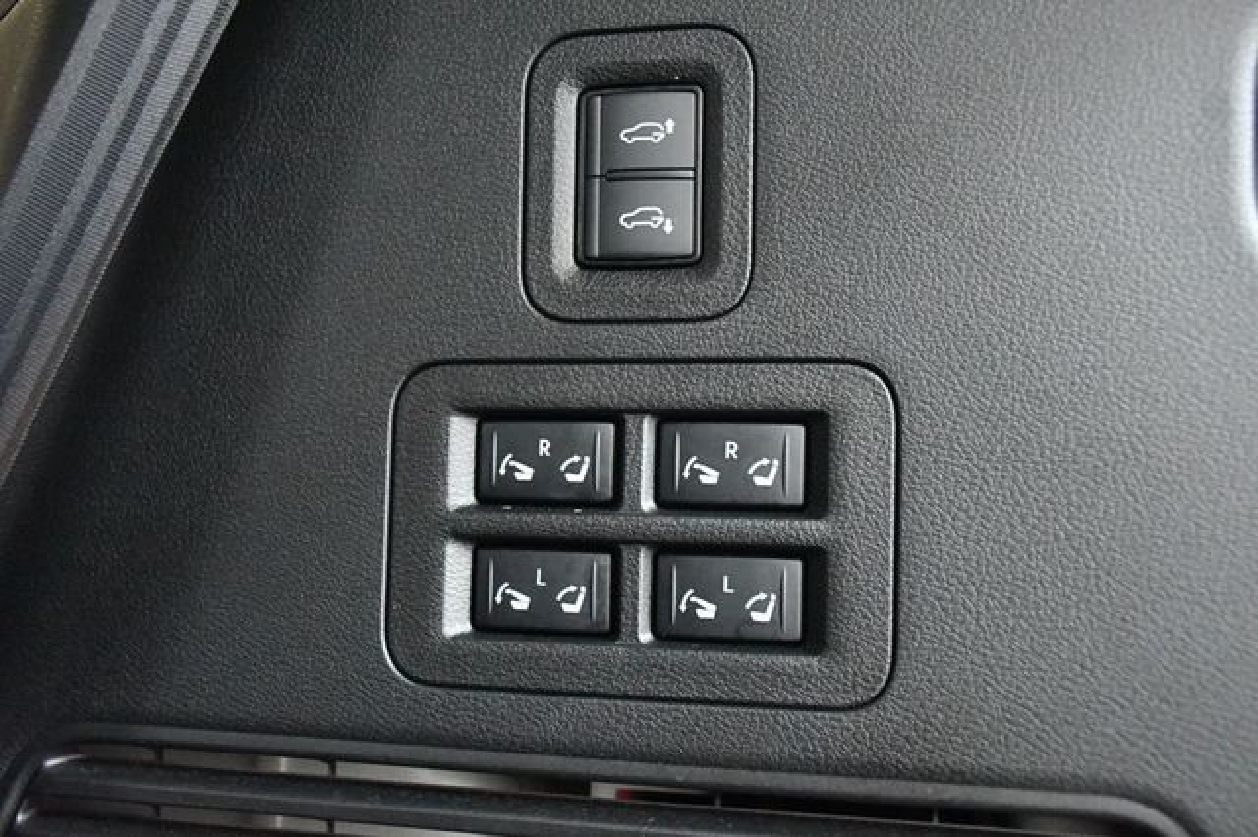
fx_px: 1397
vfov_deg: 33.4
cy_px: 418
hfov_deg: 48.5
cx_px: 629
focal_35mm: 40
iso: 12800
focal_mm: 27
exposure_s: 1/30
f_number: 4
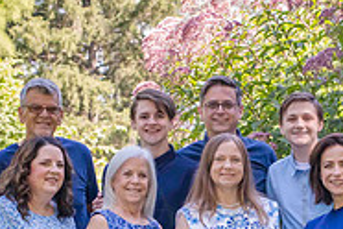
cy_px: 295
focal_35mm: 156
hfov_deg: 13.1
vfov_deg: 8.7
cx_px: 231
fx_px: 1486
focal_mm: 50
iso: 400
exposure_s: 1/320
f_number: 4.5
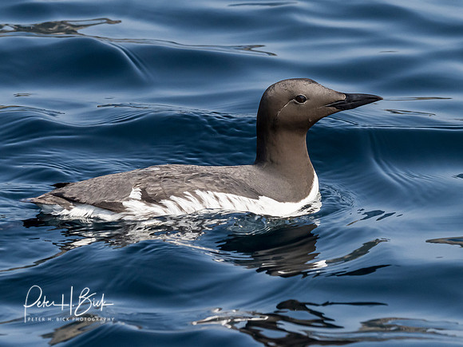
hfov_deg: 2.3
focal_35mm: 850
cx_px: 252
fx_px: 11373
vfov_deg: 1.7
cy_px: 134
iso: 400
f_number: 7.1
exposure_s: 1/2500
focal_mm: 300
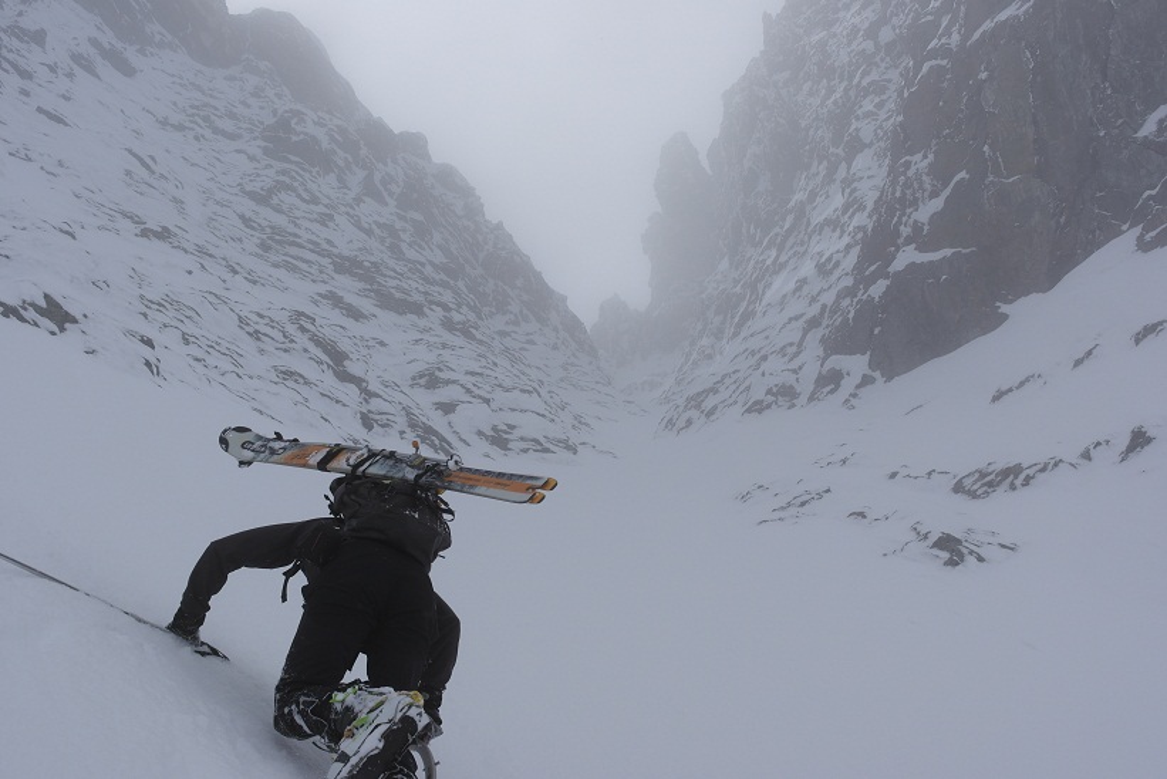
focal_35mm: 43
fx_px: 1394
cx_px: 584
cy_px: 390
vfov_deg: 31.2
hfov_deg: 45.4
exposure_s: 1/500
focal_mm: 28
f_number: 9
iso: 100
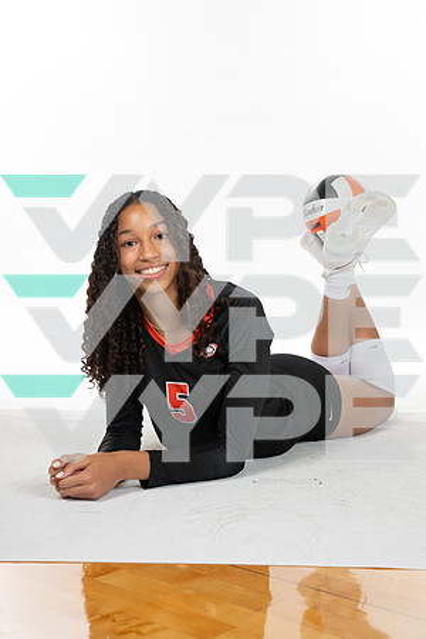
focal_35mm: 52
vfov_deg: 38.2
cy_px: 320
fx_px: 923
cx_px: 213
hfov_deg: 26.0
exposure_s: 1/320
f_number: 8
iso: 800
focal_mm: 52
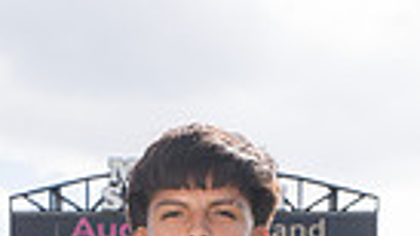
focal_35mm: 144
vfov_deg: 7.5
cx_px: 190
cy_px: 674
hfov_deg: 14.9
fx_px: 1603
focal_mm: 42
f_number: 7.1
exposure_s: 1/400
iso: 125
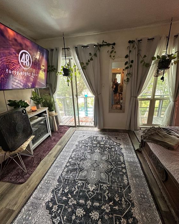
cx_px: 90
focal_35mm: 15
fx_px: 99
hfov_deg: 84.0
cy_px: 116
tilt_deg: -18.2
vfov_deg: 96.7
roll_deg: +1.8
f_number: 2.2
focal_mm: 2.22
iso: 250
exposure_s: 1/99
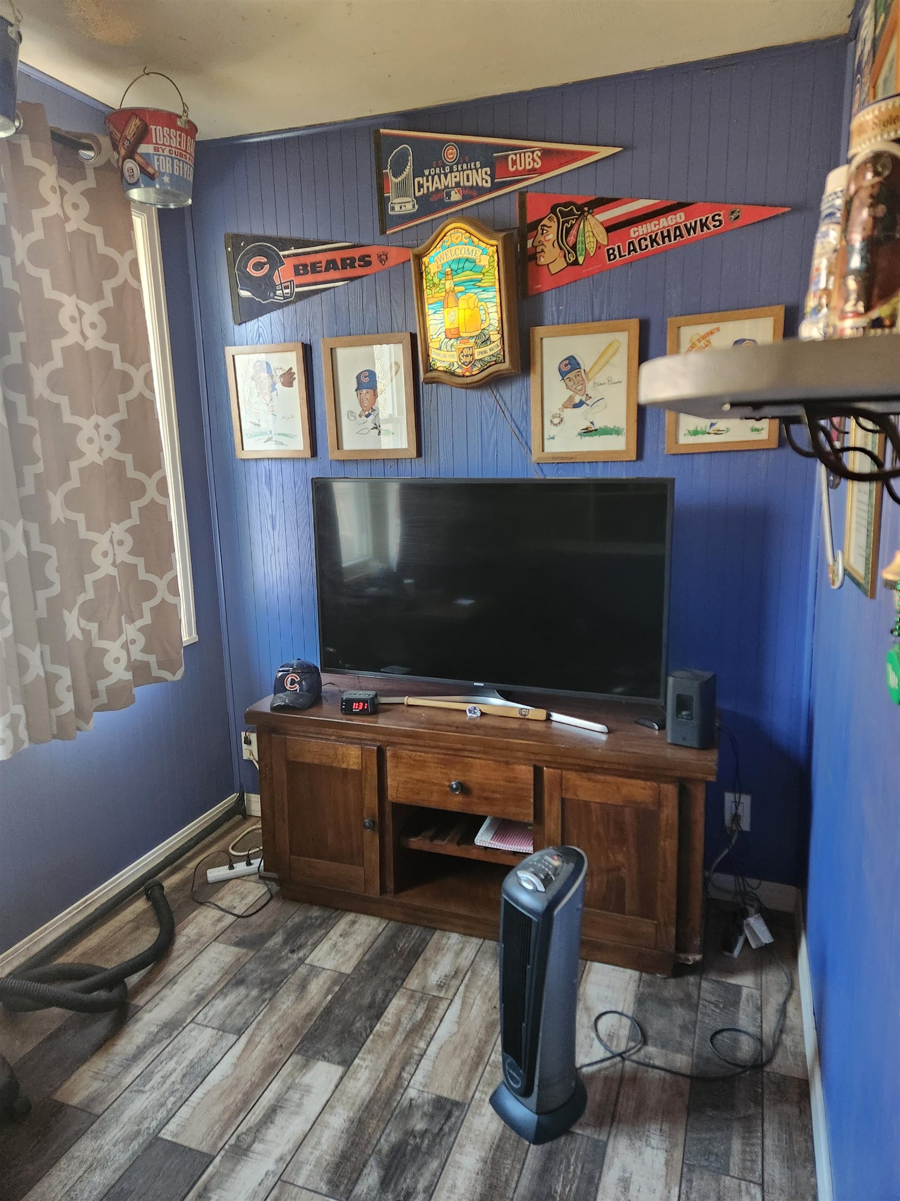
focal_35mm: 23
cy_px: 600
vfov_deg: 73.9
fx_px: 797
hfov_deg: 58.9
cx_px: 450
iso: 800
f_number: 1.8
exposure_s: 1/120
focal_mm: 5.4
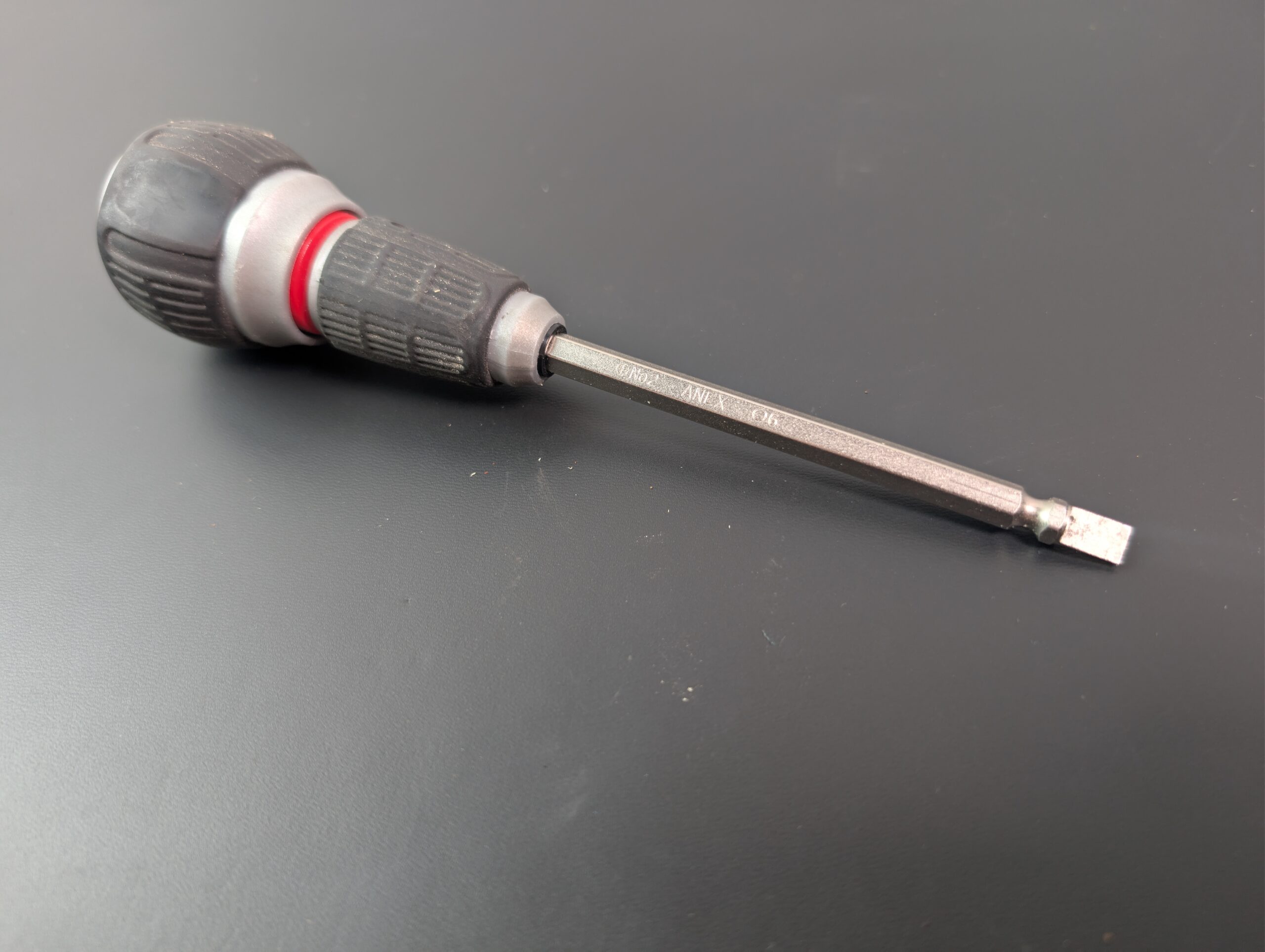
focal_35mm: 24
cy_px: 476
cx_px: 632
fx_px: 878
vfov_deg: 56.9
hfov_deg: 71.5
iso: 121
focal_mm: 6.9
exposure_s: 1/69.7
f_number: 1.68
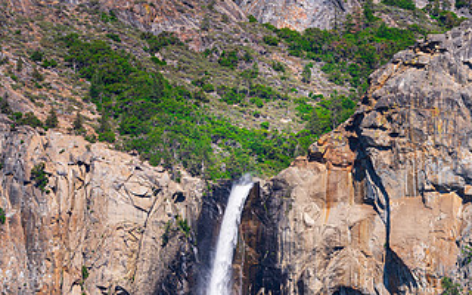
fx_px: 2971
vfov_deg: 5.7
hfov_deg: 9.1
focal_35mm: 231
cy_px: 274
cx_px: 397
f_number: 8
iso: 64
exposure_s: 1/250
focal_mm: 125
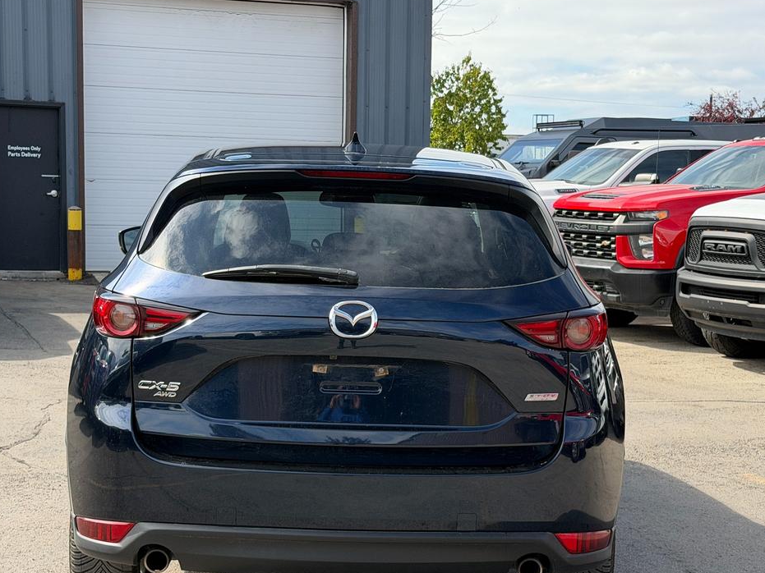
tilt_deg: -5.6
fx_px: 1458
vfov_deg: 22.2
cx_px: 383
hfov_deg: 29.4
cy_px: 342
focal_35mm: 66
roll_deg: -0.4
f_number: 1.78
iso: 80
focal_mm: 6.76
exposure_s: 1/2415
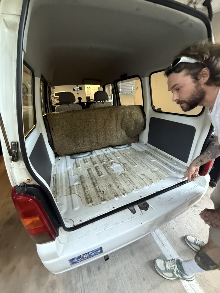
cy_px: 146
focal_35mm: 14
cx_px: 110
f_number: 2.2
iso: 640
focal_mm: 2.22
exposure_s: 1/60
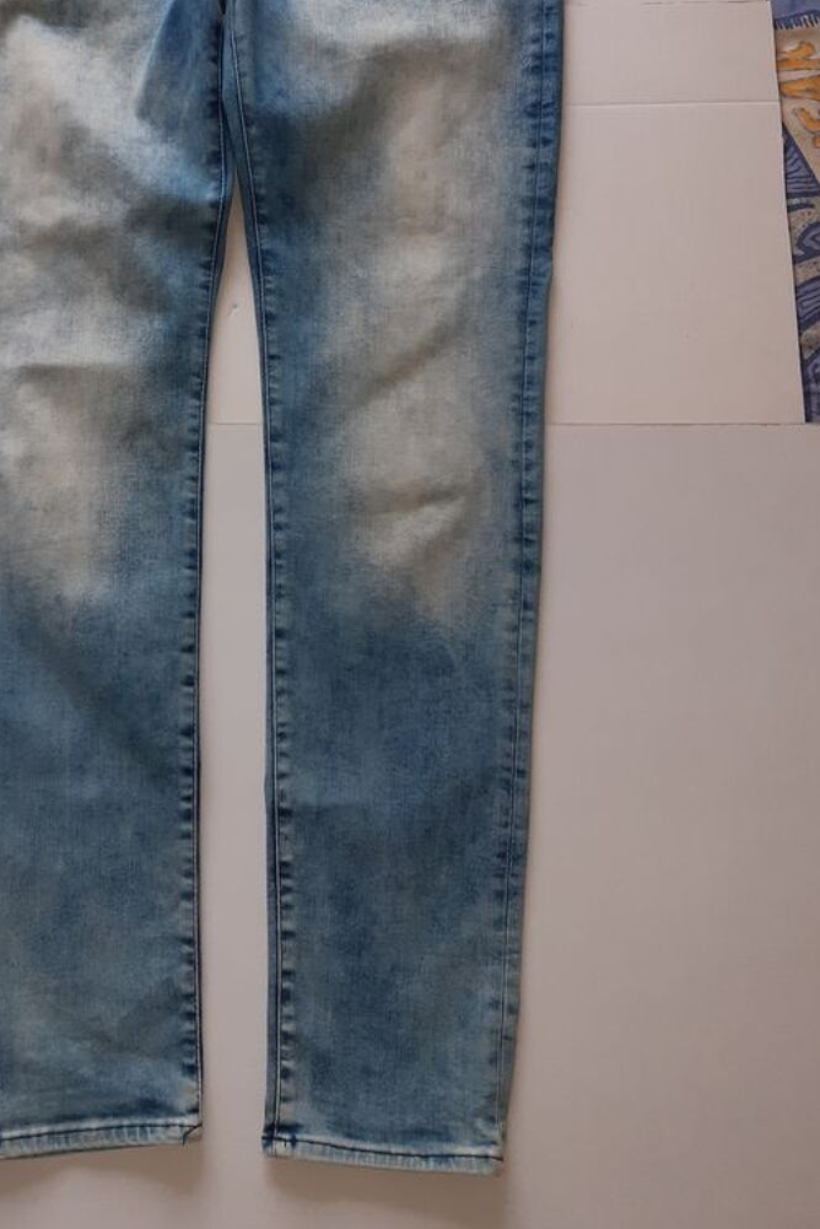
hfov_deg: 36.3
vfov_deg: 52.3
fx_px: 1229
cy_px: 427
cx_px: 242
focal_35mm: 36
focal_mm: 3.92
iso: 50
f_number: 1.7
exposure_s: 1/50
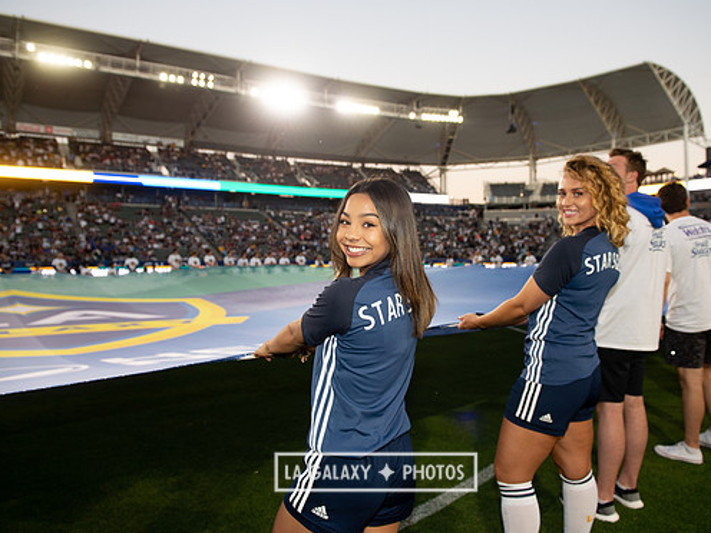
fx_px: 555
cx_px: 376
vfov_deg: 51.3
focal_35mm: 27
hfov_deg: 65.3
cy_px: 257
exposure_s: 1/200
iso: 400
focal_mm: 24
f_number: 4
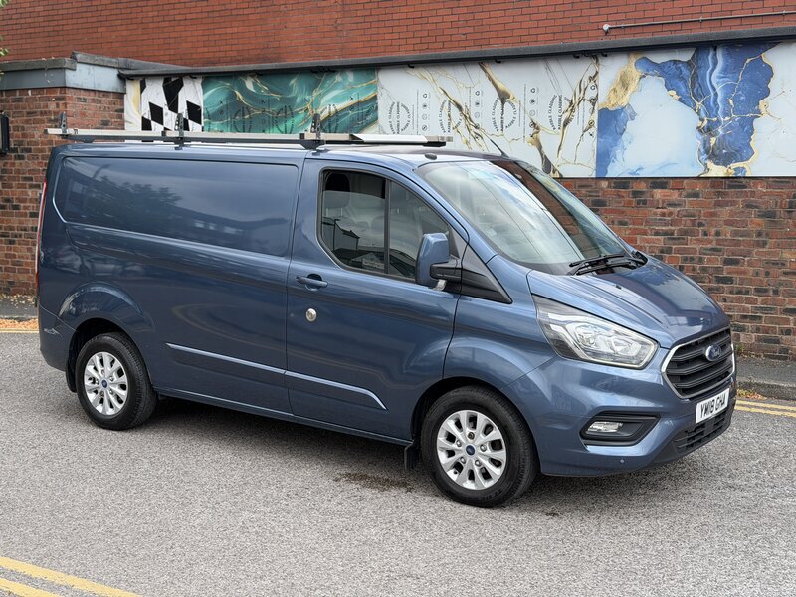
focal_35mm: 48
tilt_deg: -6.0
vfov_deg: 30.3
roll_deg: -1.4
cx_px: 398
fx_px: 1104
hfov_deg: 39.7
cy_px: 298
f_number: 1.78
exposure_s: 1/1575
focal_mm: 6.76
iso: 80
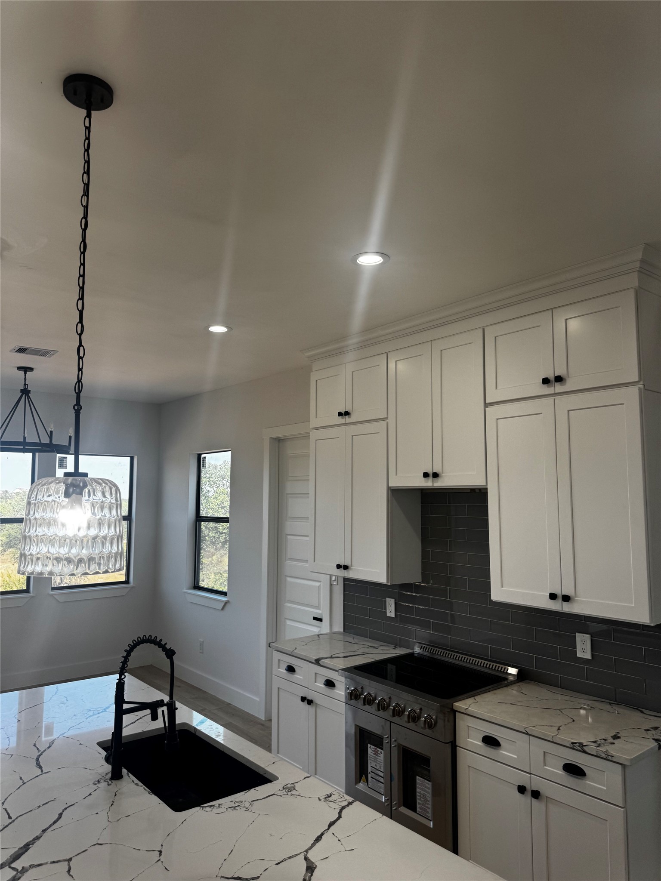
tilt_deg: +6.5
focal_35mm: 24
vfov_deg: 71.6
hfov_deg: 56.8
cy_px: 440
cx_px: 330
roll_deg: +0.0
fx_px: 611
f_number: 1.78
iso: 80
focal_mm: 6.76
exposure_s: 1/257
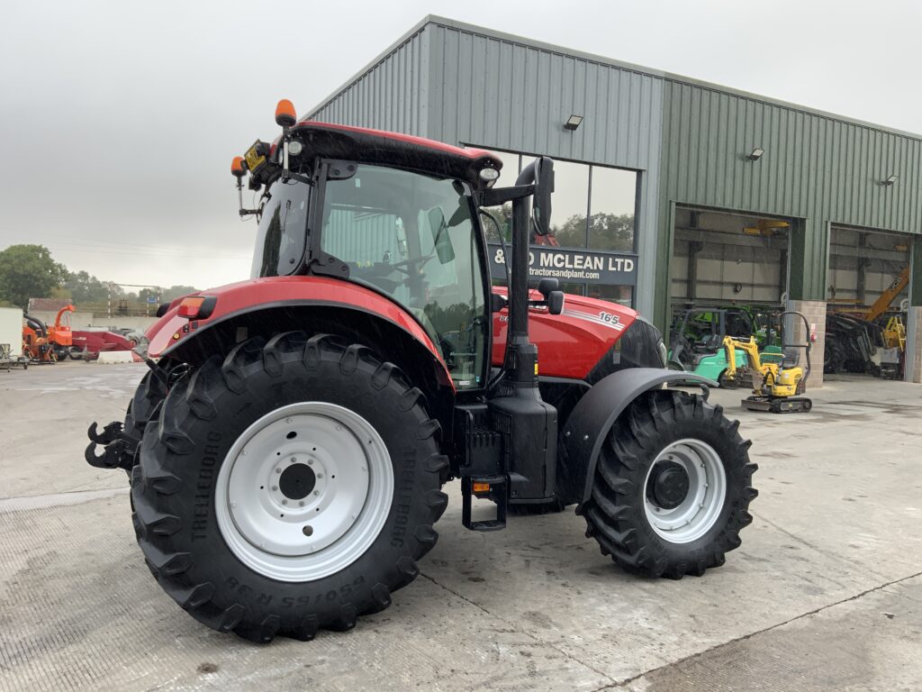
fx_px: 772
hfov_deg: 61.7
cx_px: 461
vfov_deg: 48.2
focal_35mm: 29
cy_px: 346
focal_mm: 3
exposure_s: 1/134
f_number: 1.8
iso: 16
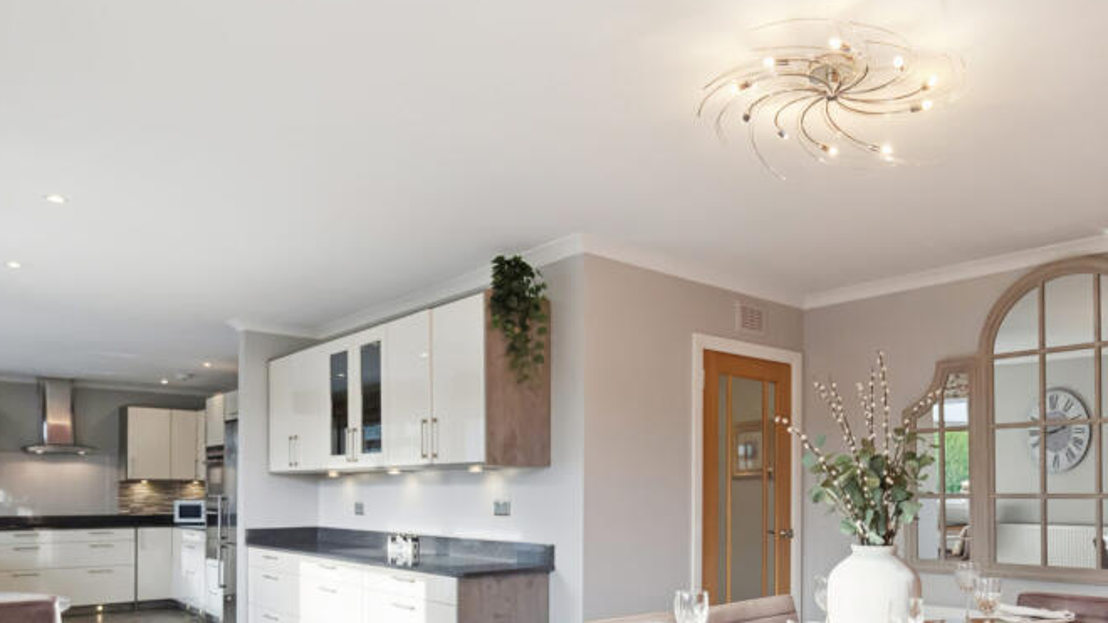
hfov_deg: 70.3
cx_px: 719
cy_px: 458
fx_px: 764
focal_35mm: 26
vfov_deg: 43.1
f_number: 8
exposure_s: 1/100
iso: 2500
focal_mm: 16
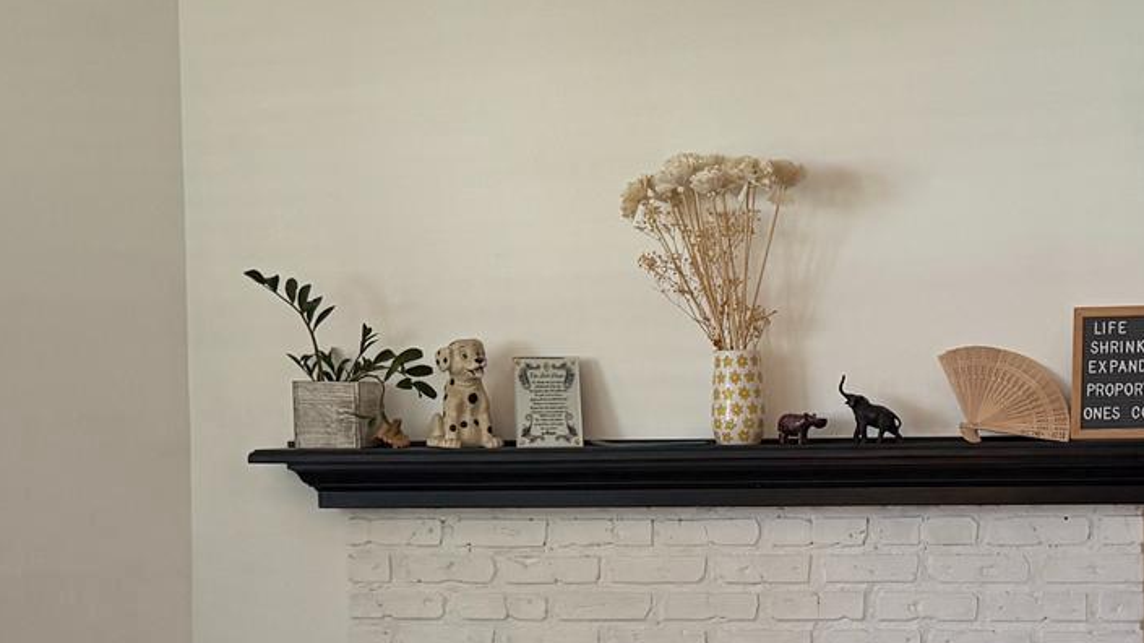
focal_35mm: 76
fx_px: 2305
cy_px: 617
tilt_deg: -3.2
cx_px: 774
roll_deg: +0.9
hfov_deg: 27.7
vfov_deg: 15.6
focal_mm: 6.76
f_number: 1.78
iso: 320
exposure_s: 1/60
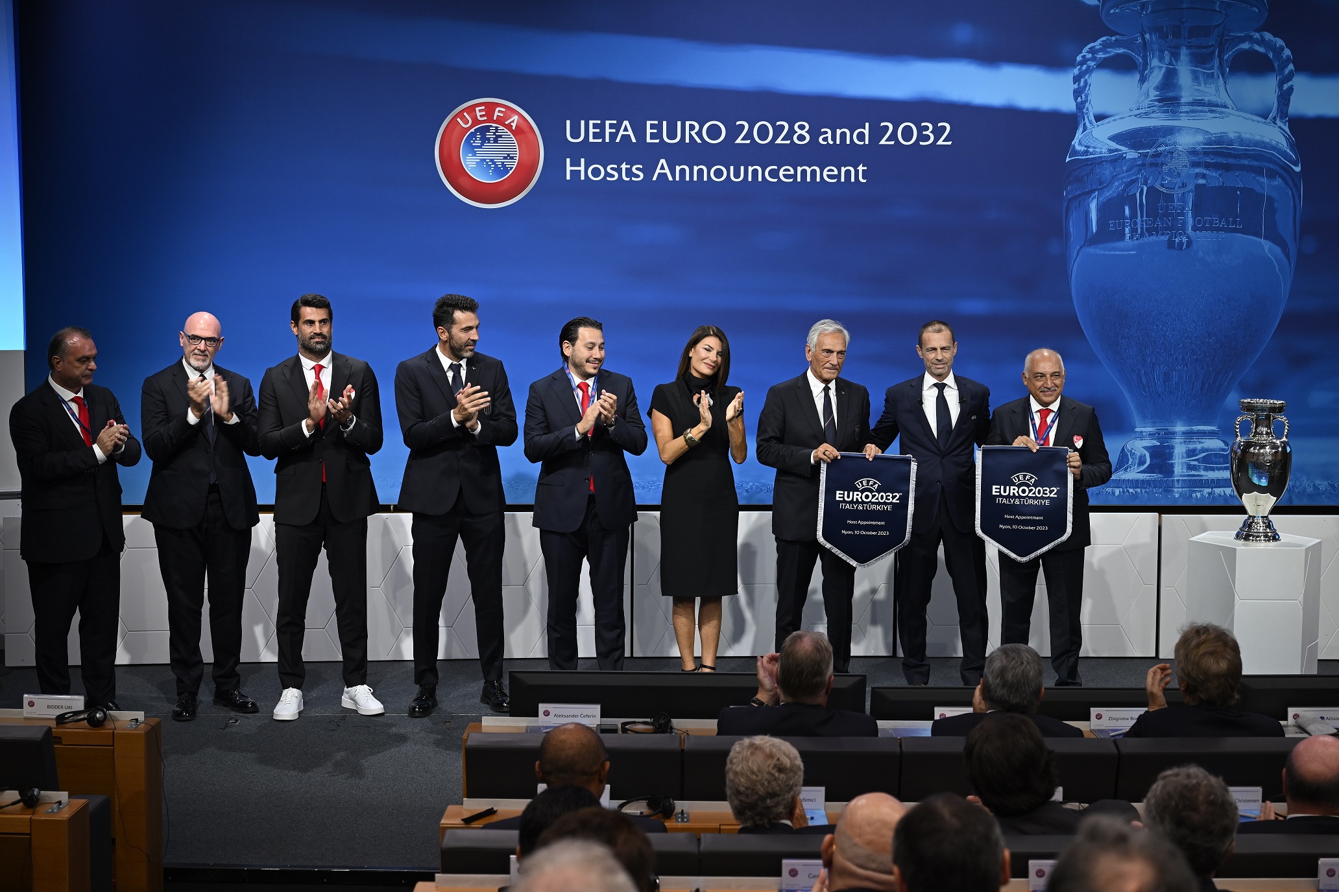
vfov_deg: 23.0
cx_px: 670
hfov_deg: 33.9
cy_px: 446
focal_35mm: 59
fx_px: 2194
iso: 500
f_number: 4
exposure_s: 1/125
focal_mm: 59
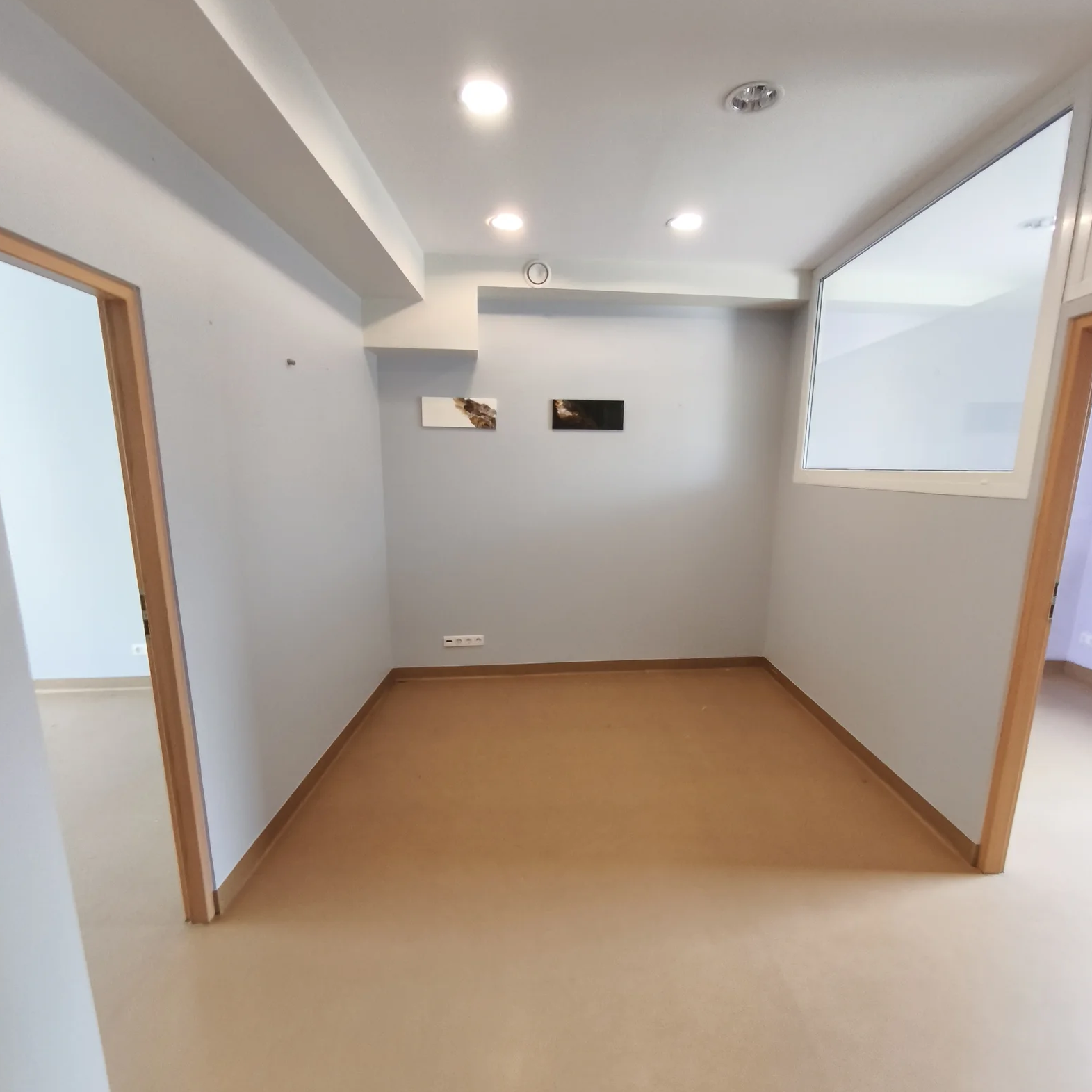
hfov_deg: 80.7
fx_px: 642
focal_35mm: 18
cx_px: 549
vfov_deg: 80.4
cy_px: 606
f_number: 2.2
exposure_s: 1/33.3
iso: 125
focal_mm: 1.91
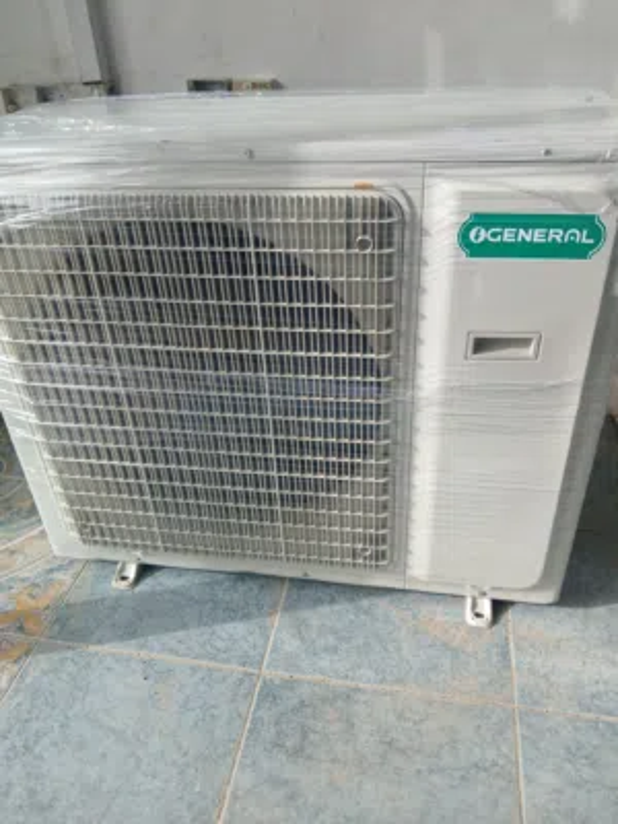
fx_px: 619
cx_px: 309
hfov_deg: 53.1
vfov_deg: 67.3
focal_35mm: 26
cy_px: 412
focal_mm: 3.98
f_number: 1.8
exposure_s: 1/192
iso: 20
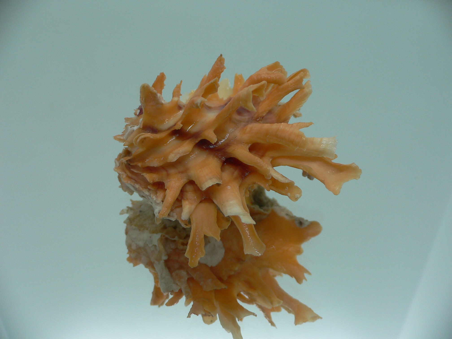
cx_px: 226
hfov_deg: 52.6
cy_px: 170
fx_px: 457
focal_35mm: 35
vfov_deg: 40.7
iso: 80
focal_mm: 4.6
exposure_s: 1/60
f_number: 2.8
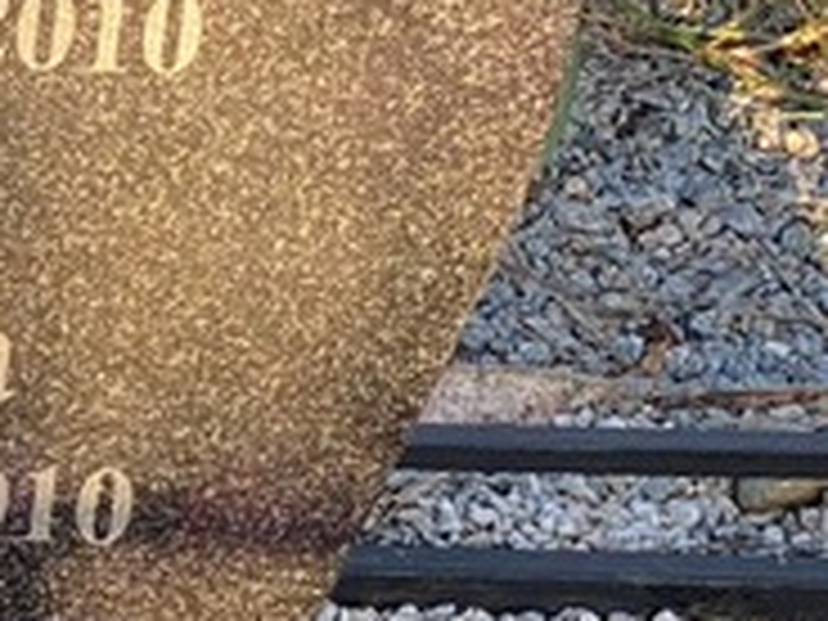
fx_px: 5406
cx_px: -909
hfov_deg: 8.3
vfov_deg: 6.5
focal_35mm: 226
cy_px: -104
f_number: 2
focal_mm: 6
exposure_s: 1/122
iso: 20
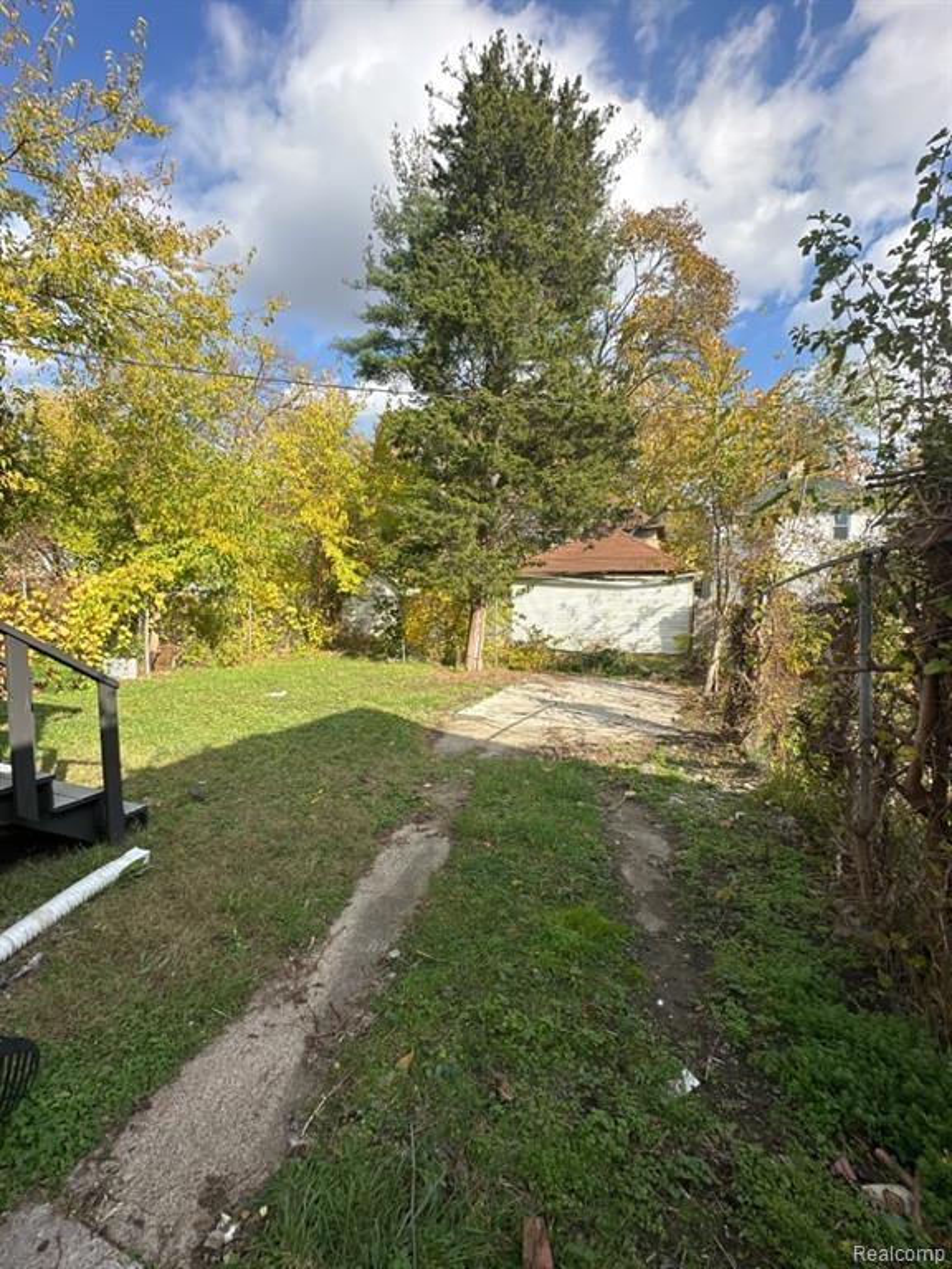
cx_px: 476
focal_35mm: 14
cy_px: 634
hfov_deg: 85.7
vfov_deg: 102.1
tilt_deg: -2.8
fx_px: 513
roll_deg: -1.8
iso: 40
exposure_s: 1/972
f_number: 2.2
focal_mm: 2.22
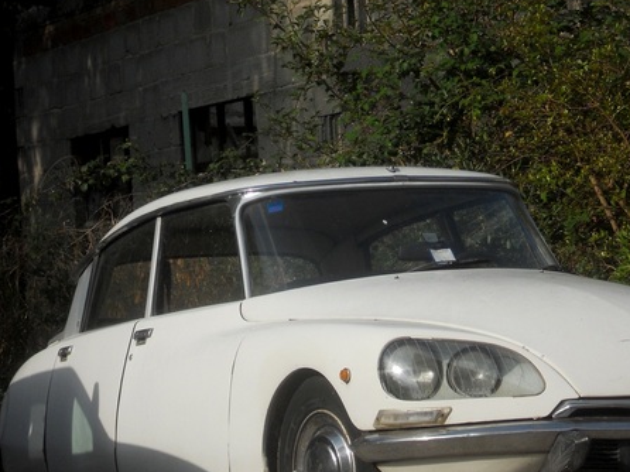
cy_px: 318
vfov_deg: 9.6
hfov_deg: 12.7
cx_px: 428
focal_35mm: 155
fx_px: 2819
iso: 80
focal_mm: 19.6
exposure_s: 1/500
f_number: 5.9
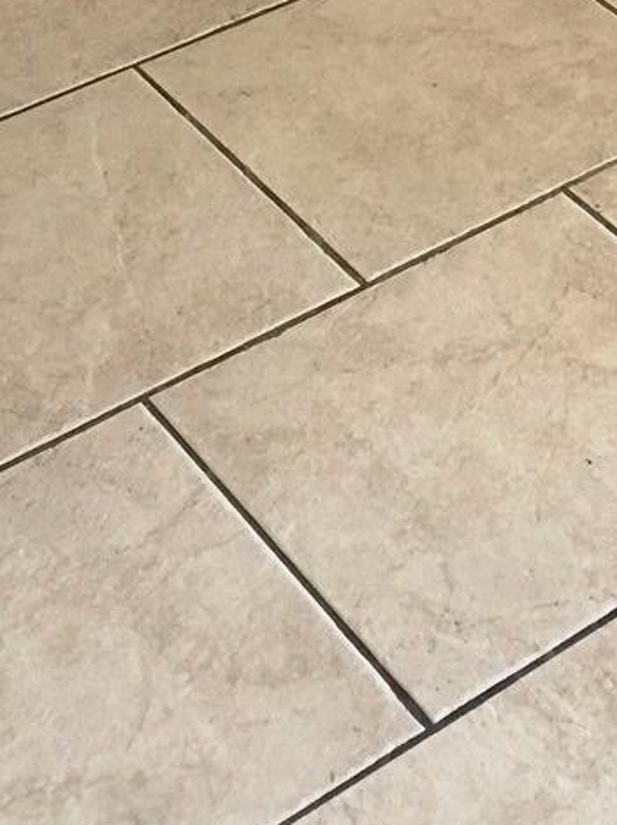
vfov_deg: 18.0
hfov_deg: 14.2
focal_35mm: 101
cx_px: 710
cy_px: -276
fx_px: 2404
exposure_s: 1/15
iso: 64
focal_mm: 4.15
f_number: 2.2
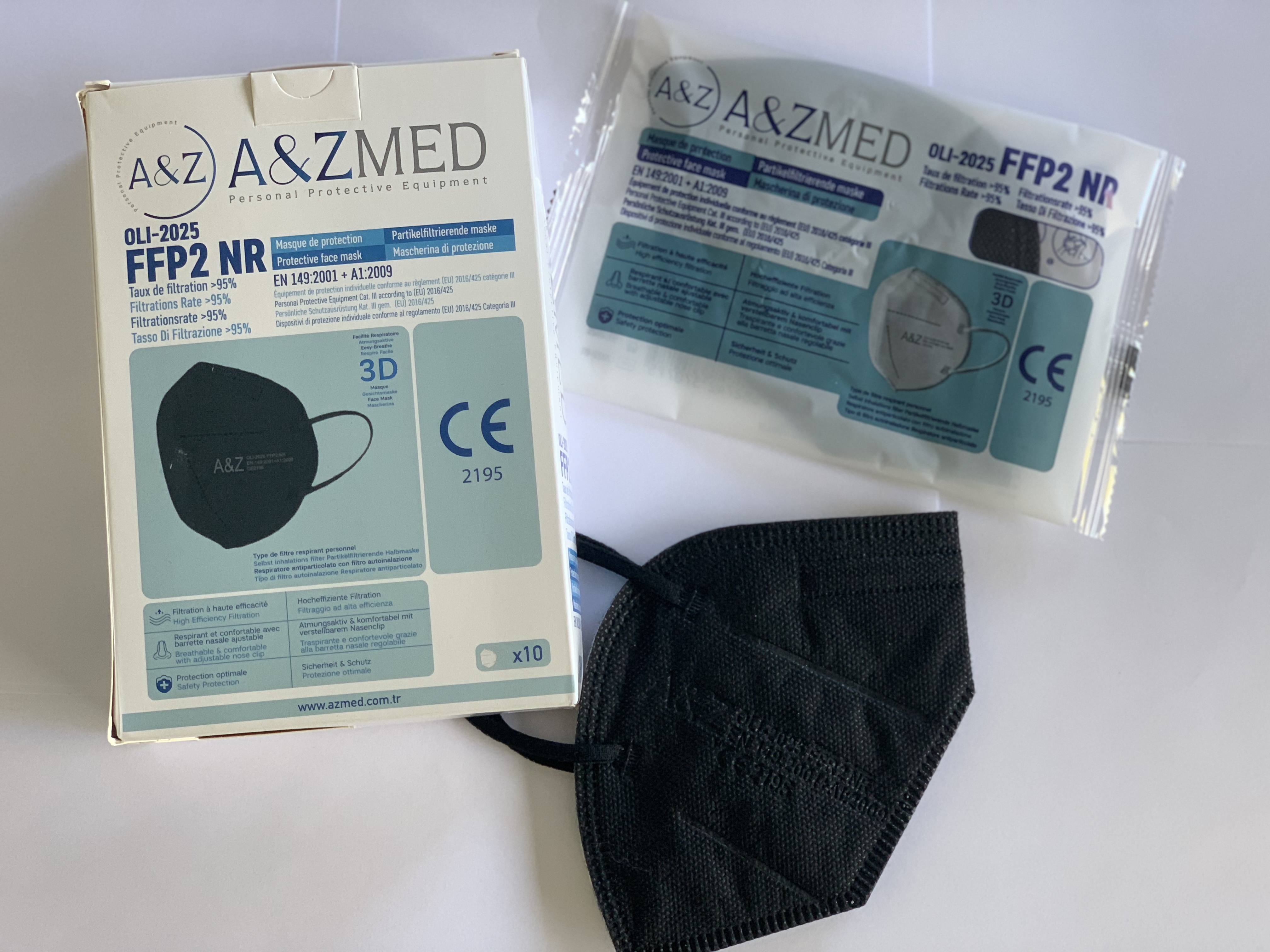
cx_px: 635
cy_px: 476
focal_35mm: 52
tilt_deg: -82.3
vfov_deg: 28.0
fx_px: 1908
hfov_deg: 36.8
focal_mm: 6
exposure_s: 1/73
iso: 125
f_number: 2.4
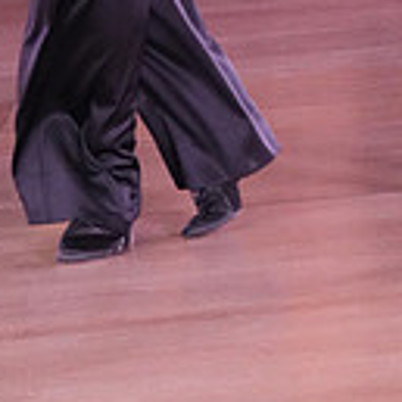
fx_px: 3416
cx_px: 457
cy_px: -349
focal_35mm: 260
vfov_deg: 6.6
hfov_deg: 6.7
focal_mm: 68
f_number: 8
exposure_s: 1/250
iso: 8000
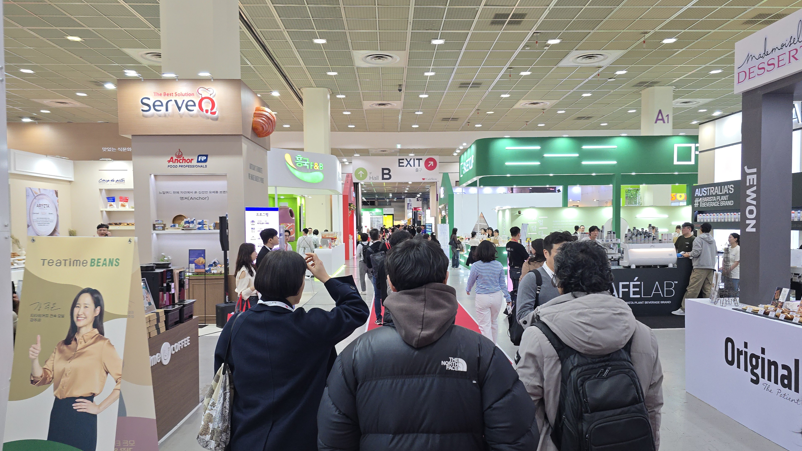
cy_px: 252
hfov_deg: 71.9
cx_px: 403
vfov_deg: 44.3
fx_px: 553
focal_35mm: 26
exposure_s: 1/120
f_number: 1.7
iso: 100
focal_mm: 6.3
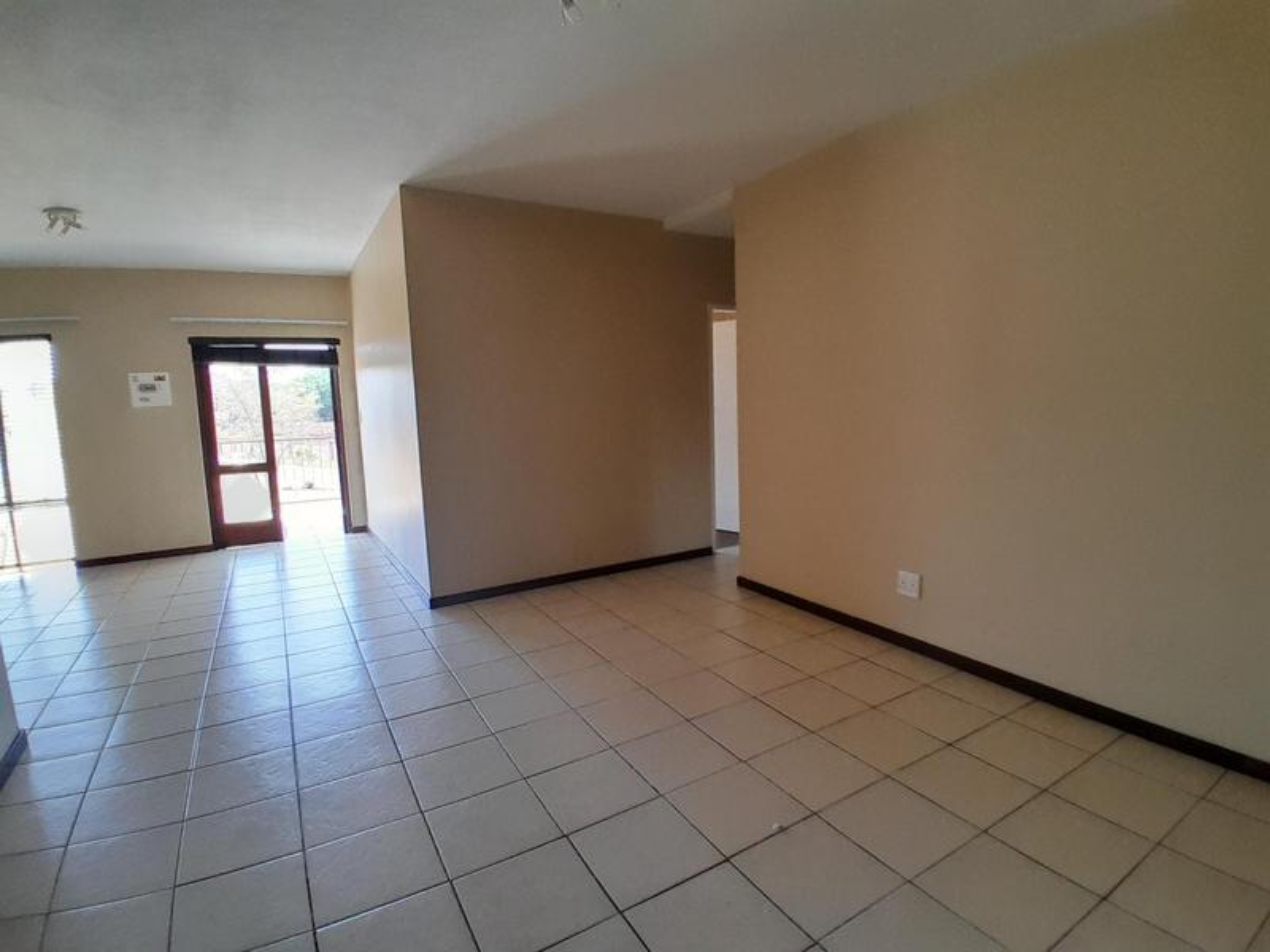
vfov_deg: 74.7
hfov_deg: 91.0
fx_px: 624
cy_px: 476
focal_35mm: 17
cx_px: 635
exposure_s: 1/100
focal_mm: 1.46
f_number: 2.2
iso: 80
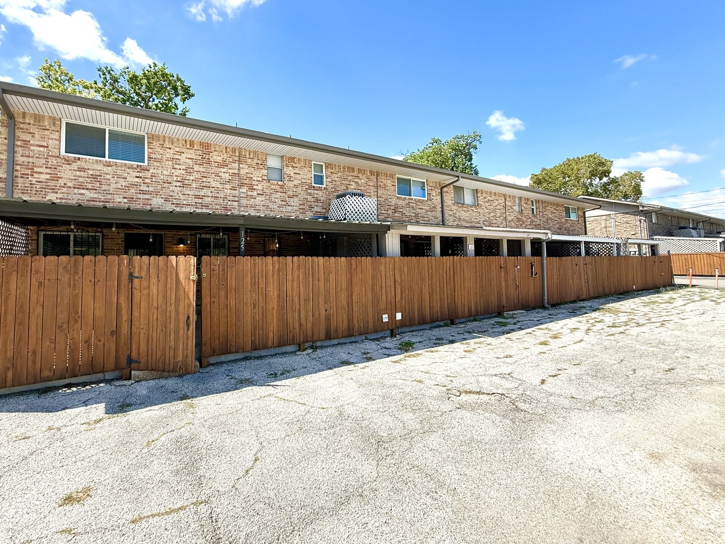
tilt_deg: +3.8
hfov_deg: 93.9
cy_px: 248
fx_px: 335
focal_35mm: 16
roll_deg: +0.9
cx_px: 312
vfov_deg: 77.9
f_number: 2.2
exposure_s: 1/809
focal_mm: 2.22
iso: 50
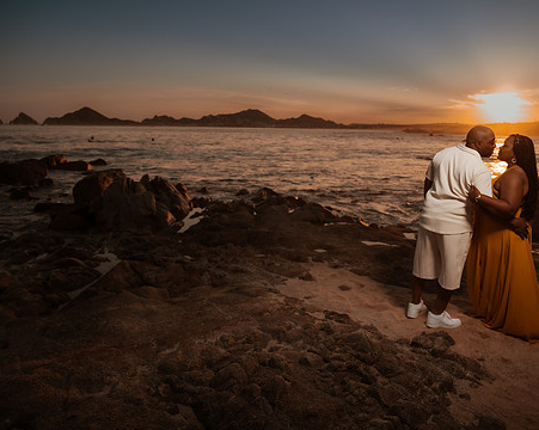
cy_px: 206
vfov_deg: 49.9
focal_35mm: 29
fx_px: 462
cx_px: 314
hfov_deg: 60.1
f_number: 4
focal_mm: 24
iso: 100
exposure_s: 1/400
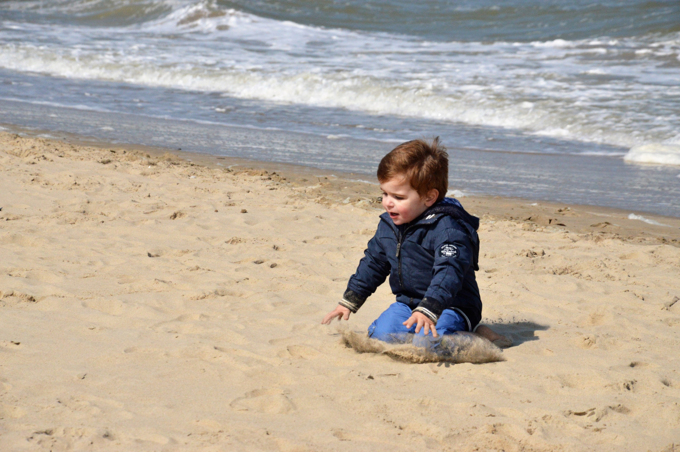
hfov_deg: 13.1
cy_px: 226
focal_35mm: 158
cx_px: 340
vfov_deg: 8.7
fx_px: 2972
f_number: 9
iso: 800
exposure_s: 1/4000
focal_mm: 105
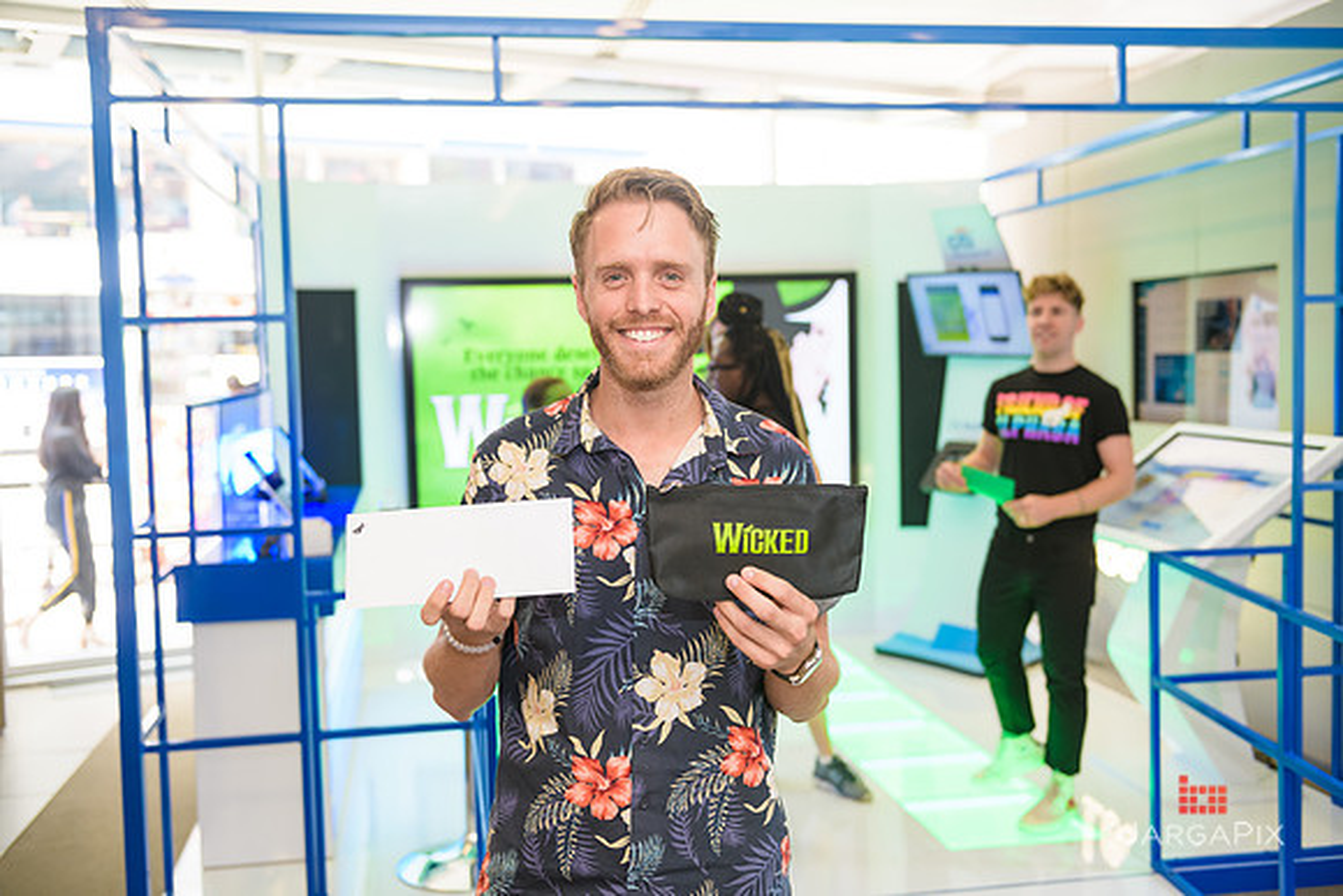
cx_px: 672
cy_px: 448
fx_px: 1418
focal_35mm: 38
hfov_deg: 50.7
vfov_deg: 35.1
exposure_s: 1/125
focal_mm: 38
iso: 400
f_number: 3.2
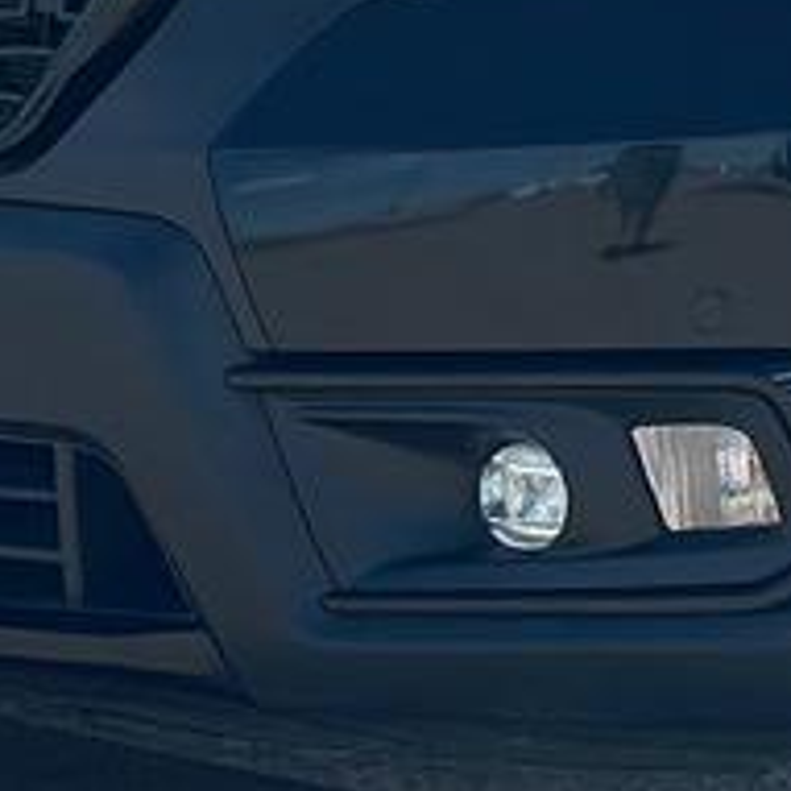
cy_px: -54
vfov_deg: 6.1
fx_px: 7368
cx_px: 1118
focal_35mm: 285
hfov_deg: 6.1
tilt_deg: -4.4
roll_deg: -2.4
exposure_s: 1/3876
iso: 100
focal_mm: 6.86
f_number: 1.78
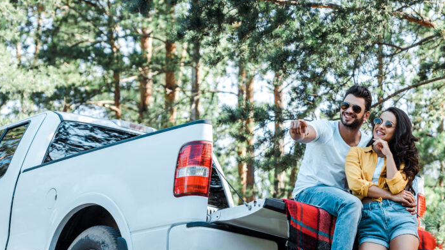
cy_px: 179
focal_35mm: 162
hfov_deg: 13.3
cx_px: 218
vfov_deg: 7.5
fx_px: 1912
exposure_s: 1/320
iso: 200
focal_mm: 105
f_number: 3.5
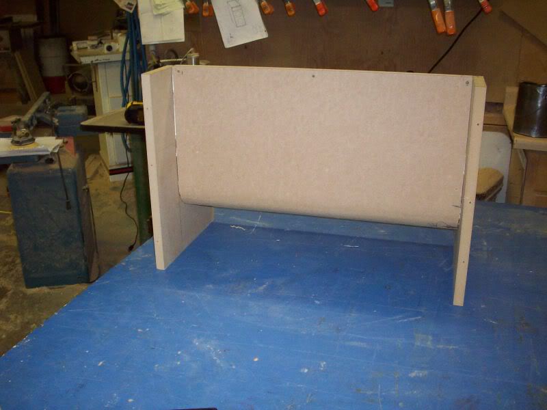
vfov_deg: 38.7
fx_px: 585
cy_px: 205
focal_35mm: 37
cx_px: 274
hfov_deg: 50.1
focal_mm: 6.2
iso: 200
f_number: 2.8
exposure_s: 1/64
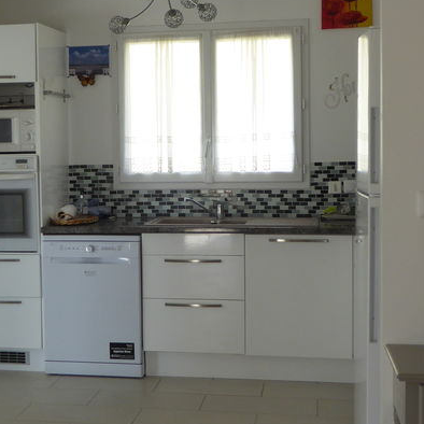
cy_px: 189
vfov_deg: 26.5
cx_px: 121
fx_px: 901
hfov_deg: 26.2
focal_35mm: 65
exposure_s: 1/80
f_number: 3.5
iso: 100
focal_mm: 5
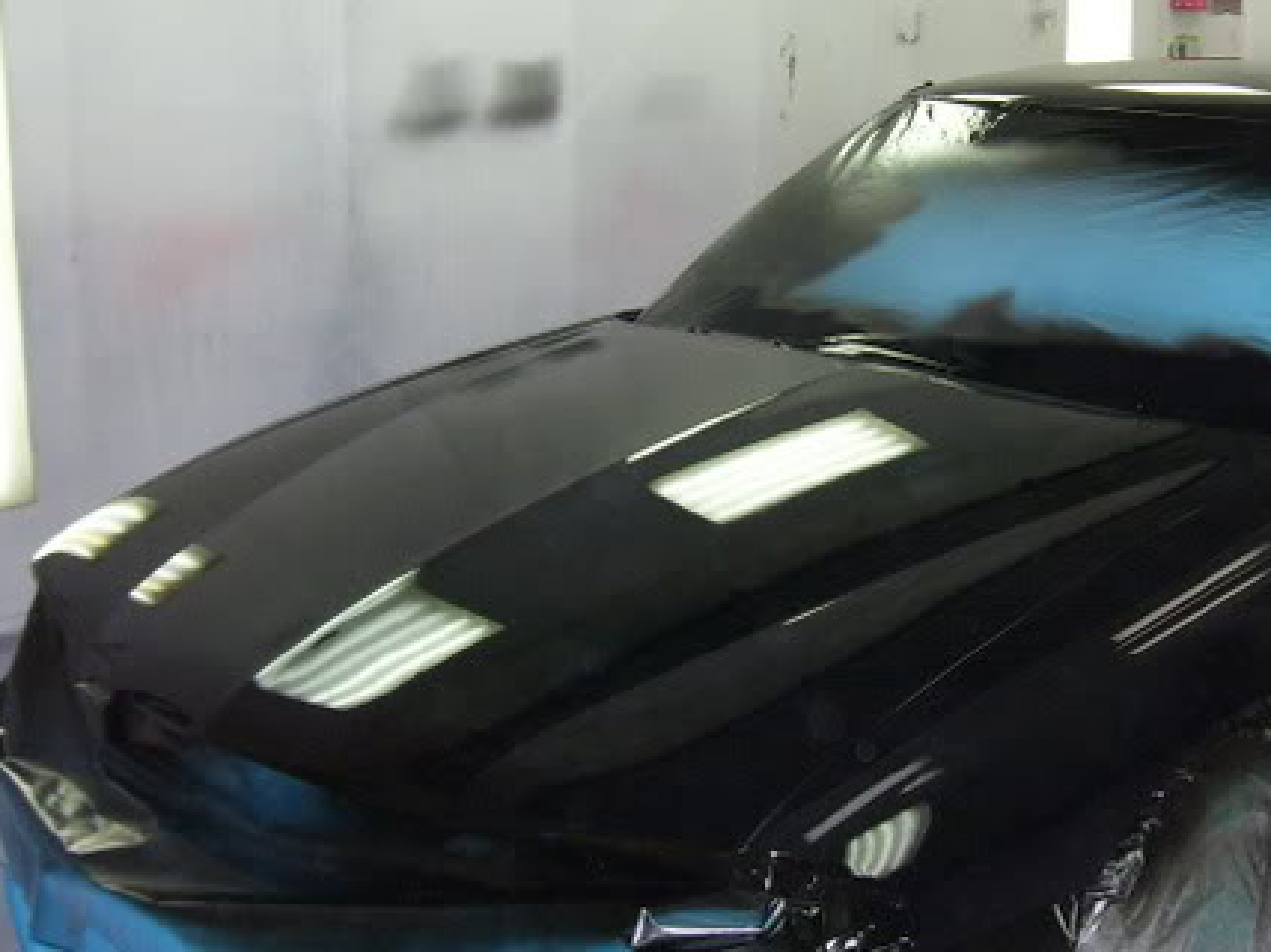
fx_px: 1872
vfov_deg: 28.4
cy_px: 357
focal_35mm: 51
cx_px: 920
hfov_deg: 36.8
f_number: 2.7
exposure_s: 1/60
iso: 125
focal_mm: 5.6
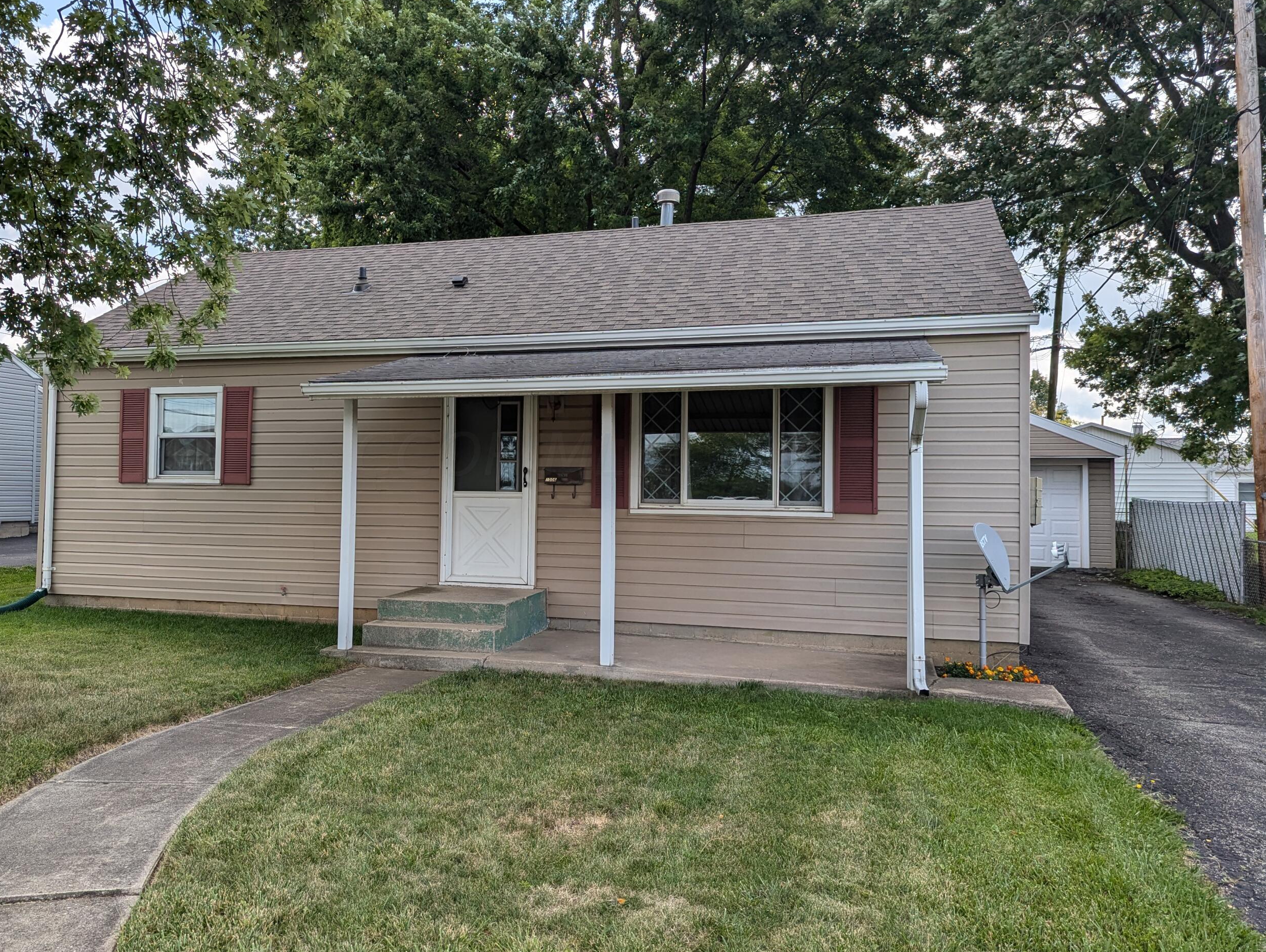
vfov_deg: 48.3
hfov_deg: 61.1
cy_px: 454
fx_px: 1062
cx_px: 509
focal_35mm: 29
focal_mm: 6.81
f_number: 1.85
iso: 47
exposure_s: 1/1332
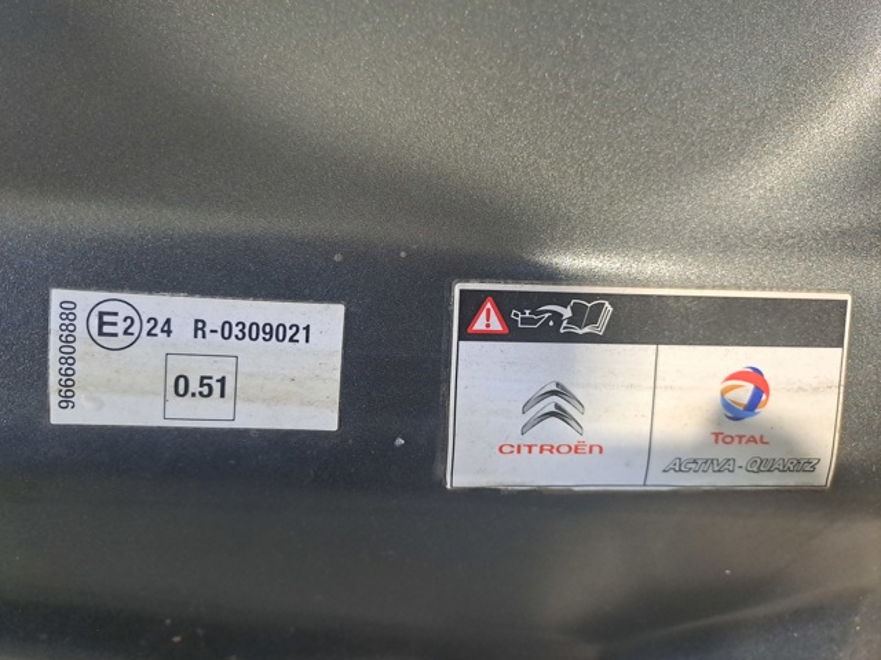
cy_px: 330
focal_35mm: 25
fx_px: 636
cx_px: 440
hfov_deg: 69.4
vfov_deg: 54.9
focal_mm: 4.65
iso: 250
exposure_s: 1/50
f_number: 1.8
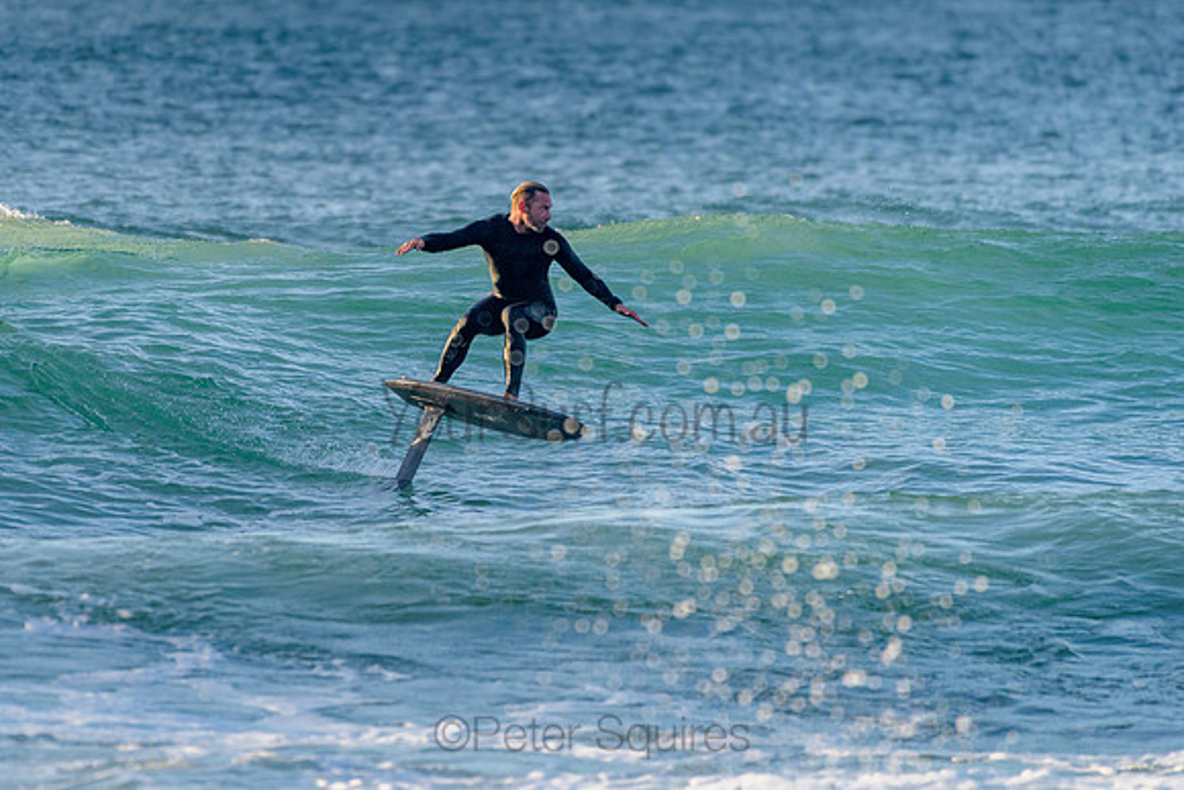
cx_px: 470
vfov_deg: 2.2
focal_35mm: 613
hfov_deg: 3.4
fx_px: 20169
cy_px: 312
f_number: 5.6
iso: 640
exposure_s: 1/2000
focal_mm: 500
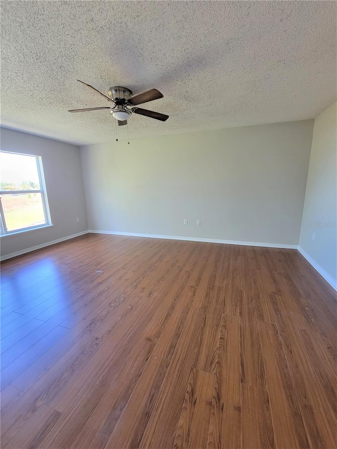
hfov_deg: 89.9
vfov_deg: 106.2
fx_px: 169
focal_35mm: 13
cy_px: 224
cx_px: 168
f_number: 2.2
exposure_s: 1/59
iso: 250
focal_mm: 2.2
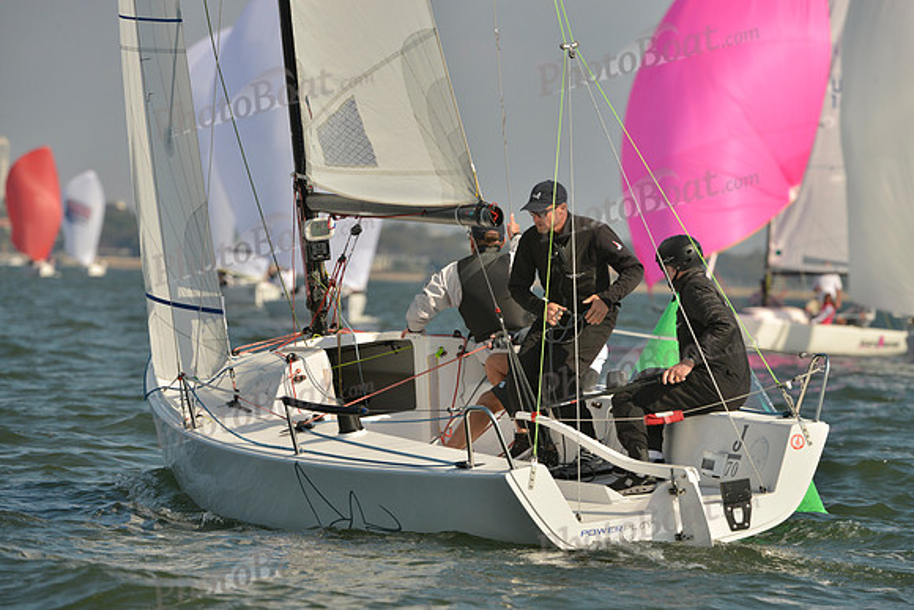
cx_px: 457
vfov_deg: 4.2
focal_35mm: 330
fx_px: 8380
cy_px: 305
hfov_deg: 6.2
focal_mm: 330
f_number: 7.1
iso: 280
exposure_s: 1/1600
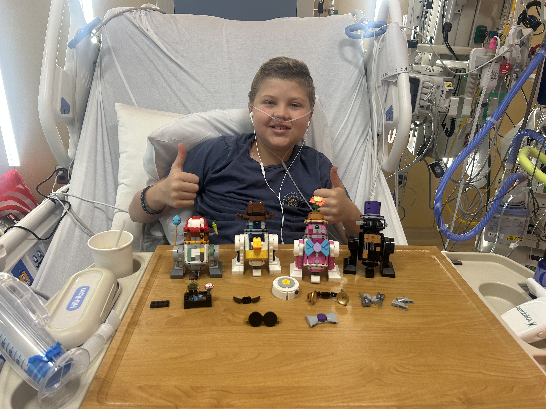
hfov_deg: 67.3
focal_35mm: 26
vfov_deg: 53.1
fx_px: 410
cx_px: 273
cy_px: 204
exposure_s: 1/120
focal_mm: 5.7
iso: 64
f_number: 1.5
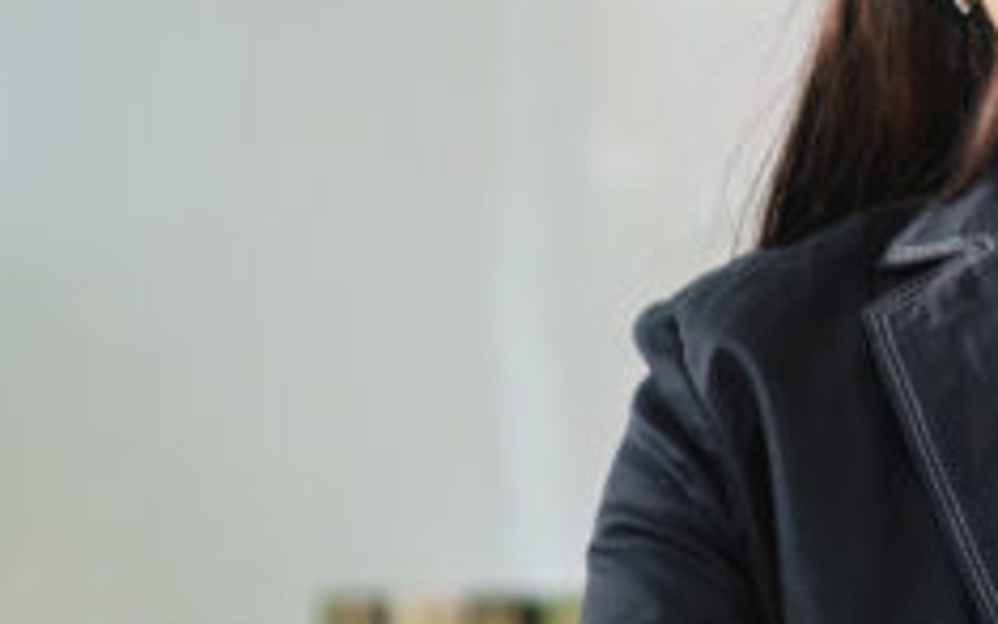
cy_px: 202
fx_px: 4951
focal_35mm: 182
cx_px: 1130
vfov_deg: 7.2
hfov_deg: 11.3
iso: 125
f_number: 1.2
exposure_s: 1/320
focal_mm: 27
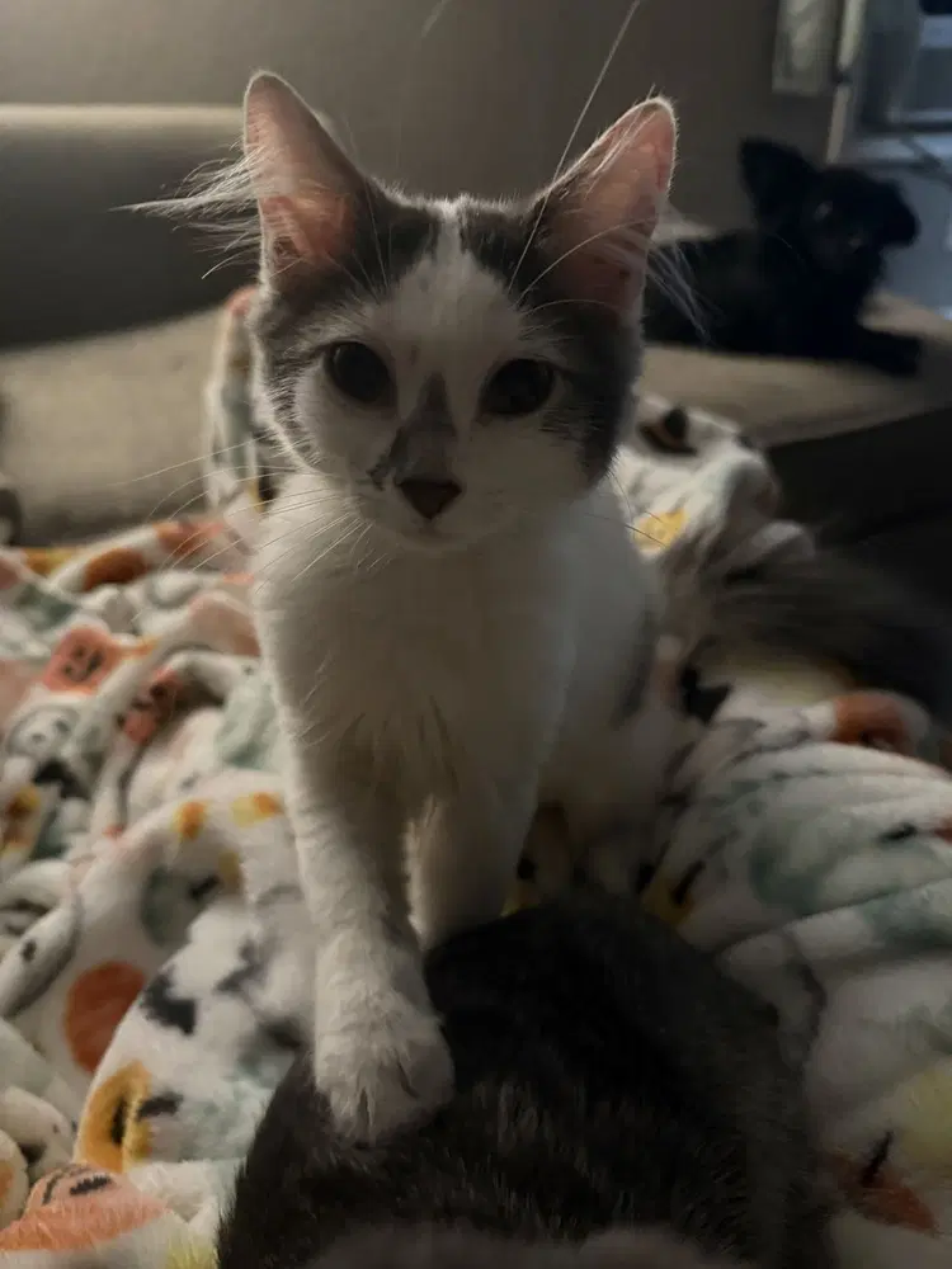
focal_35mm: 24
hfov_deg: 56.8
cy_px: 634
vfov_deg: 71.6
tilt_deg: -34.9
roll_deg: +0.5
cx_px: 476
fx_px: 880
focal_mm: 6.76
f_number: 1.78
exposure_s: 1/30
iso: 1250
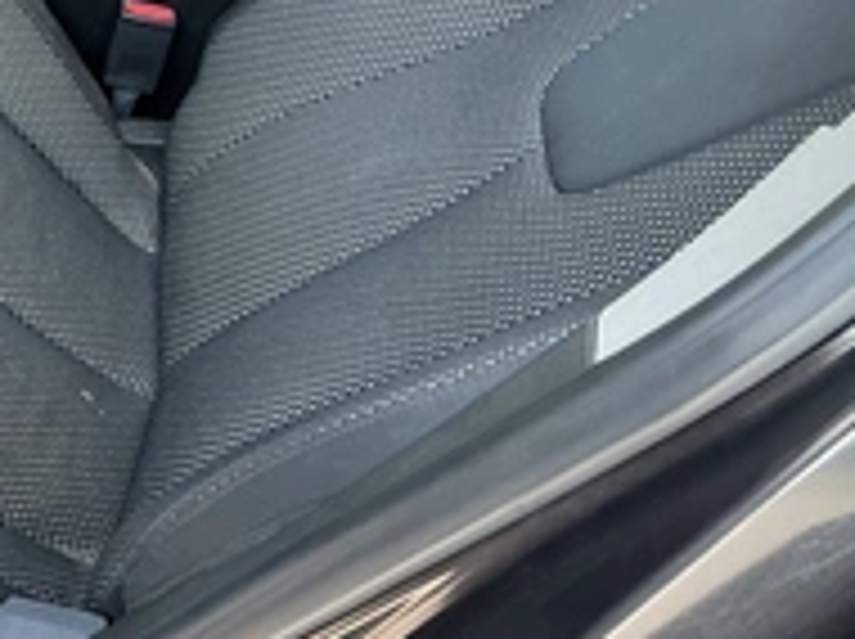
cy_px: 4
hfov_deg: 31.6
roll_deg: -35.1
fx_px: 1455
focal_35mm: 59
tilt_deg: -36.0
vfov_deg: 23.7
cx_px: 135
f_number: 1.8
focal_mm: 3
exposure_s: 1/122
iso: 50
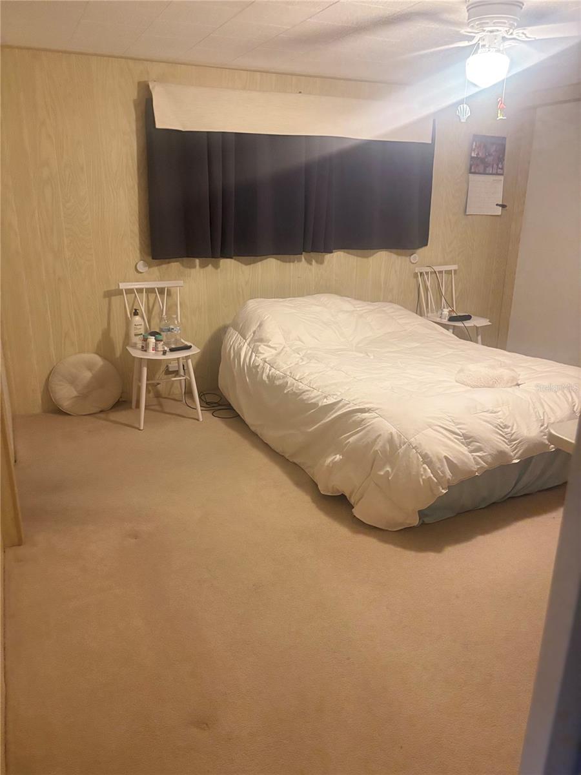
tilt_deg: -19.5
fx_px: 582
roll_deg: -1.1
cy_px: 388
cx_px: 290
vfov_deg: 67.3
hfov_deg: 53.1
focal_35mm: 26
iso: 500
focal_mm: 5.96
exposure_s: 1/60
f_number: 1.6
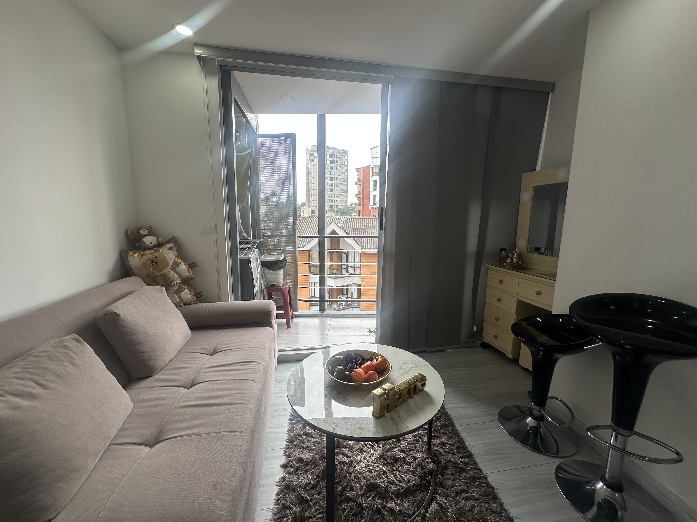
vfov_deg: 85.7
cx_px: 348
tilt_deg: -9.1
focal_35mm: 14
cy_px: 261
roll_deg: -1.2
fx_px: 282
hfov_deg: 102.1
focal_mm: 2.22
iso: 50
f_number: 2.2
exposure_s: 1/164
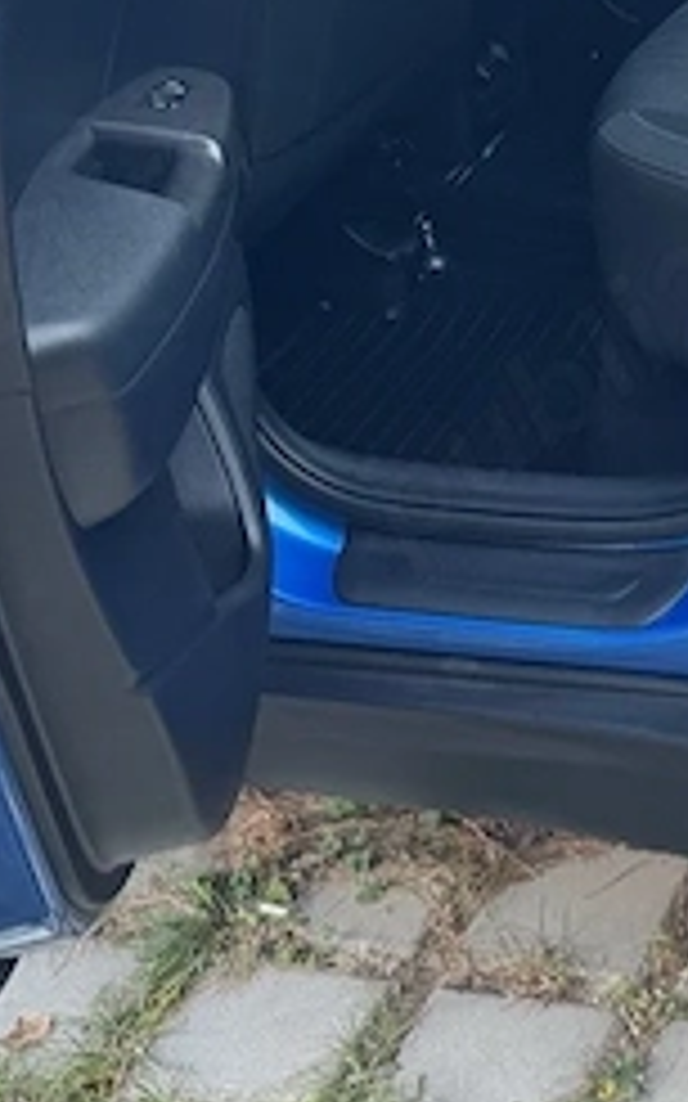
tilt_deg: -11.2
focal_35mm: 83
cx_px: 836
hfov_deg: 15.1
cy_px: -265
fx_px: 2491
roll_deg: +1.2
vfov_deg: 22.7
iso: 80
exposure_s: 1/121
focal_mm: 6.76
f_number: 1.78
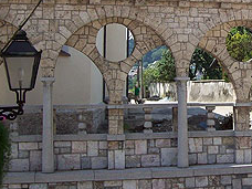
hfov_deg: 26.8
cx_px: 208
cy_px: 32
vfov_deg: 20.4
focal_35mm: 71
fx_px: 517
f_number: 4.8
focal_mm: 6
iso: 80
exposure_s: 1/377
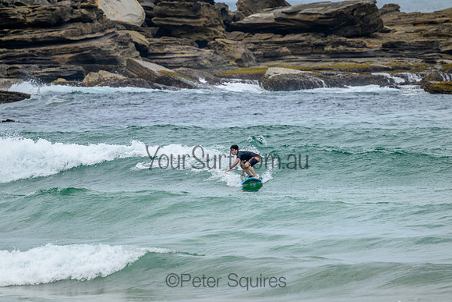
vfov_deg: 1.7
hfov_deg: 2.6
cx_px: 226
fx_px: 10046
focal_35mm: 800
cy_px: 151
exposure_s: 1/2000
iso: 1100
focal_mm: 800
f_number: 11
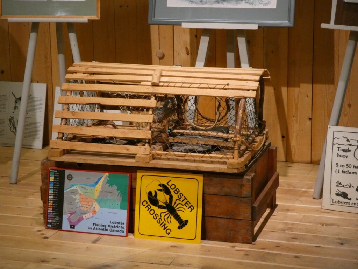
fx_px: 858
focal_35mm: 83
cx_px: 179
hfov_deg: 23.6
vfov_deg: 17.8
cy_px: 134
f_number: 4.5
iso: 1000
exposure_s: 1/80
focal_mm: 14.8
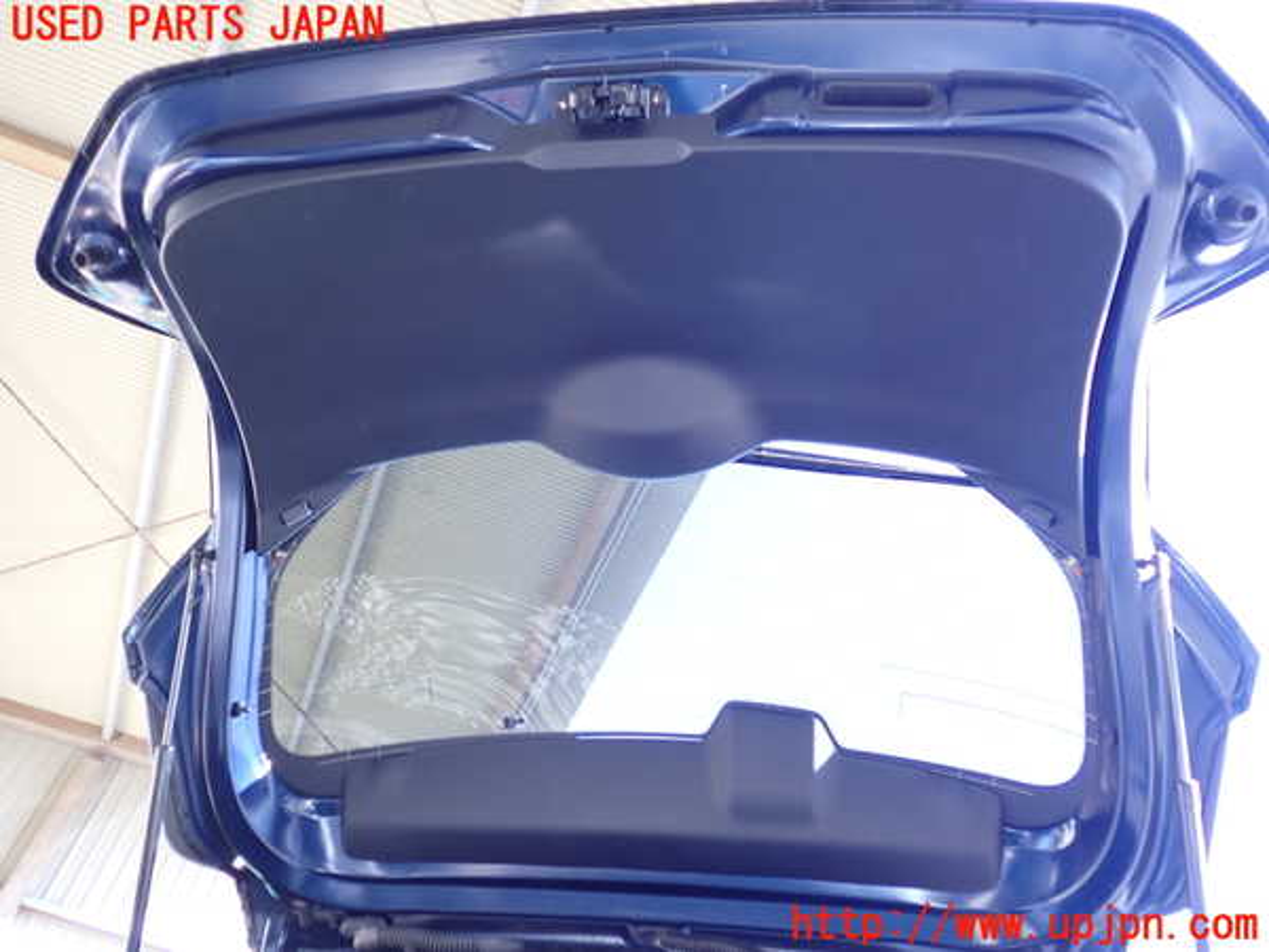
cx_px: 634
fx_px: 1100
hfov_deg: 60.0
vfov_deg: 46.8
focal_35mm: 30
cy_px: 476
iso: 125
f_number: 2.3
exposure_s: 1/60
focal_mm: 5.4
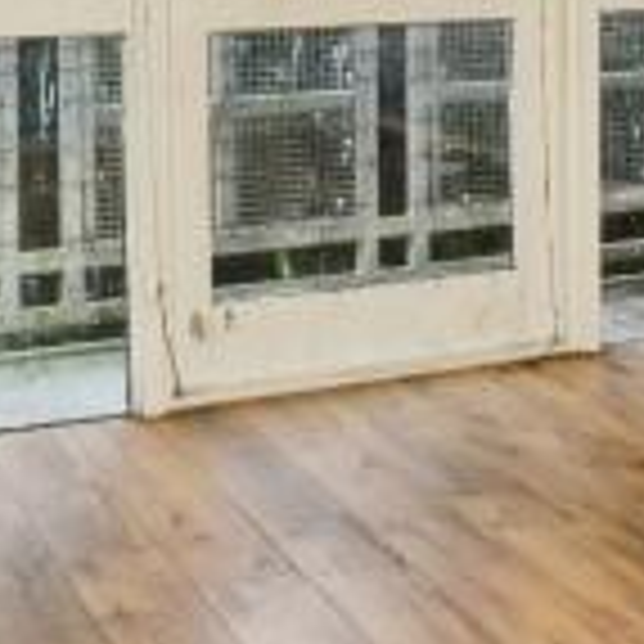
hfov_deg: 18.0
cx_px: 986
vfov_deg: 19.5
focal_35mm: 85
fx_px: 1789
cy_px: -83
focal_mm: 14
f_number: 8
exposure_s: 1/60
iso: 400
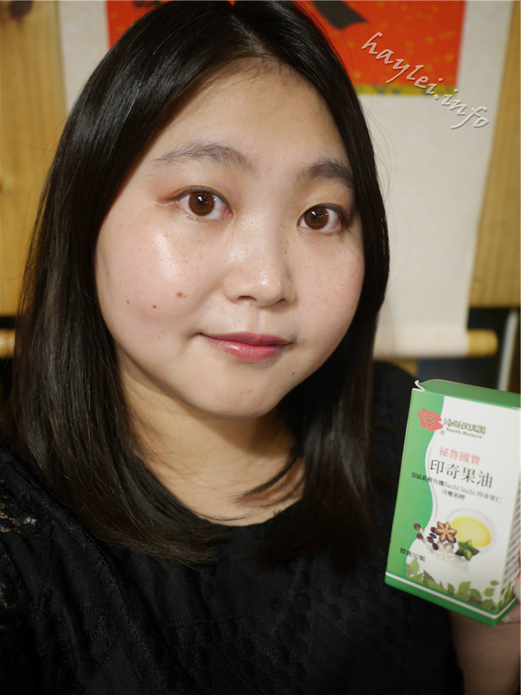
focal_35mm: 30
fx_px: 602
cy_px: 348
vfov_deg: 60.0
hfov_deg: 46.8
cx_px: 260
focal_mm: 15
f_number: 1.7
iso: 640
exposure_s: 1/60
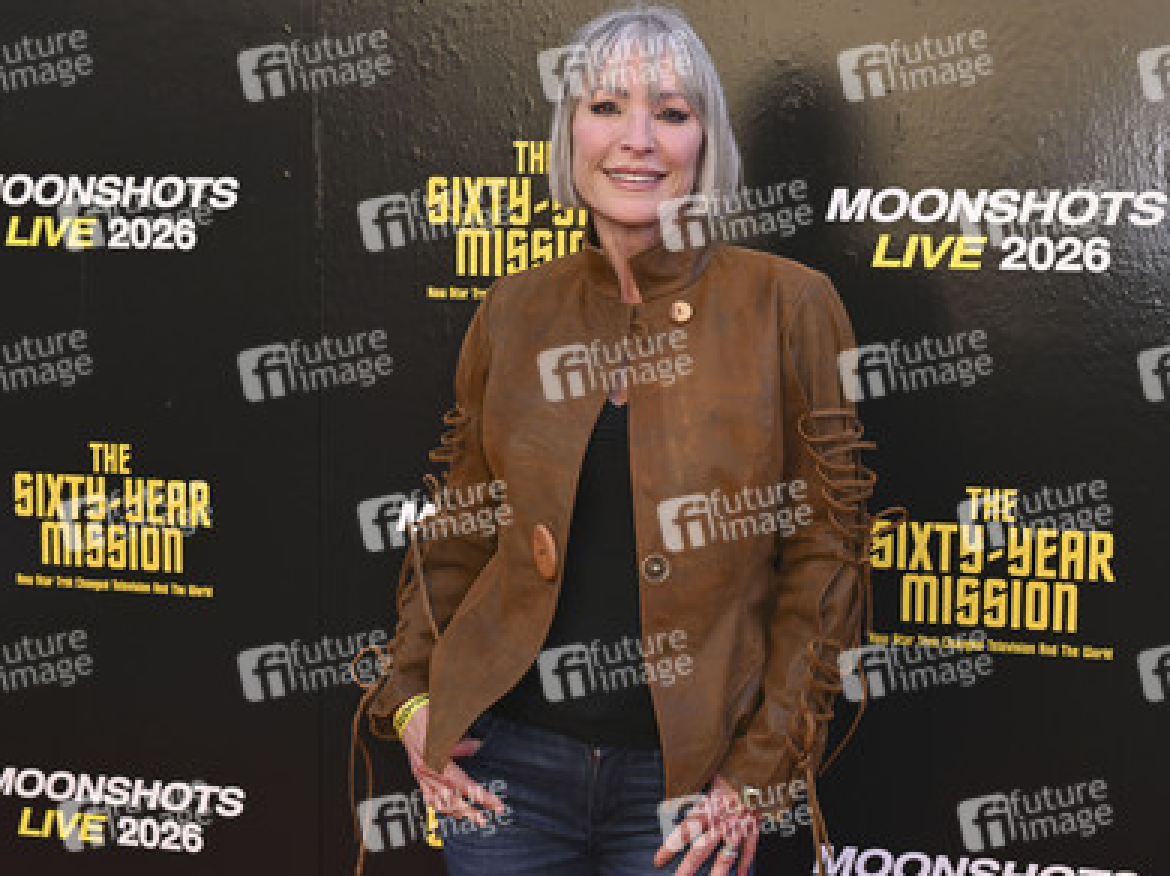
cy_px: 441
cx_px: 656
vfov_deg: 29.1
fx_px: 1689
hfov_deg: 38.2
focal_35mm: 50
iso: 500
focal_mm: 45
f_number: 7.1
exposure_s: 1/250
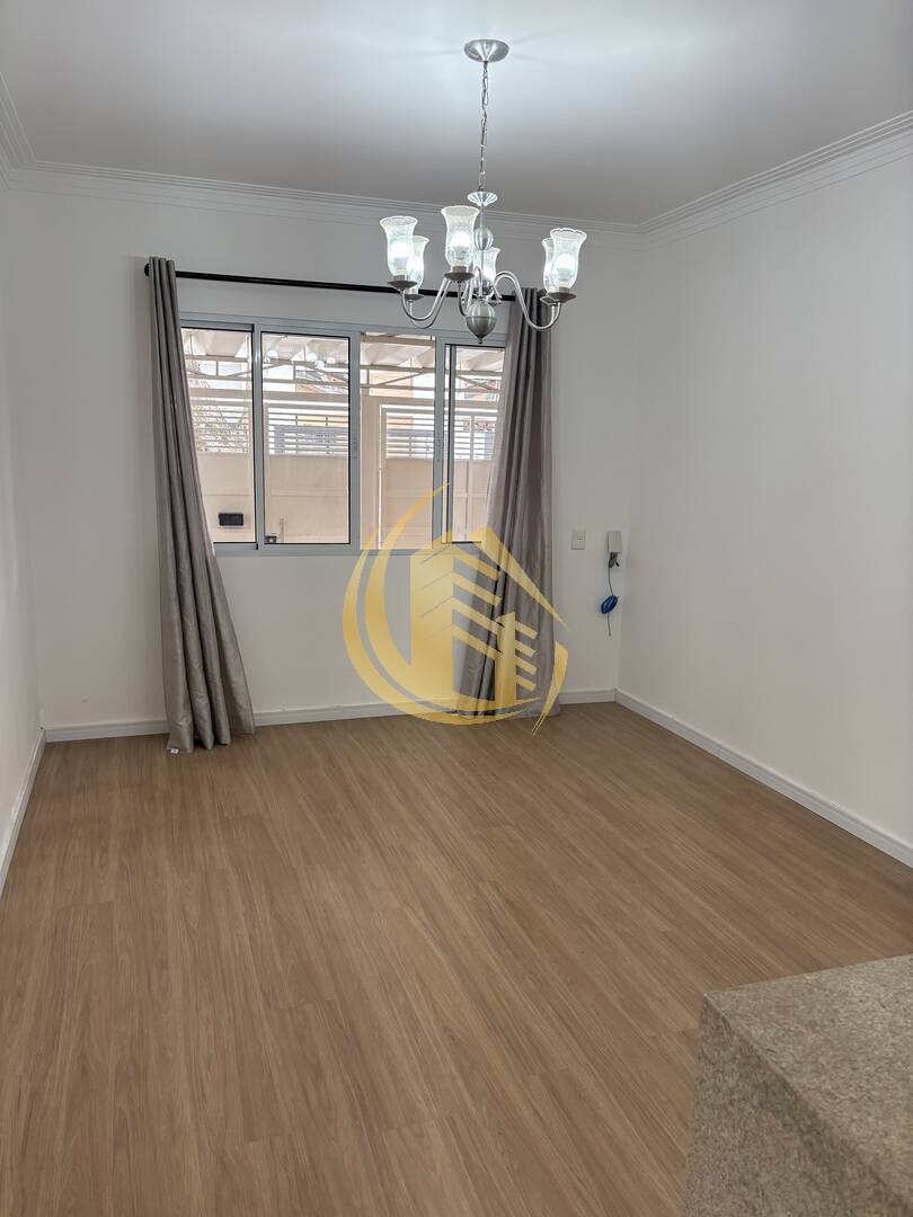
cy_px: 608
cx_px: 456
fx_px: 914
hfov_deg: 53.1
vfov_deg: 67.3
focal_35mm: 26
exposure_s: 1/149
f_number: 1.6
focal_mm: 5.96
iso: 80
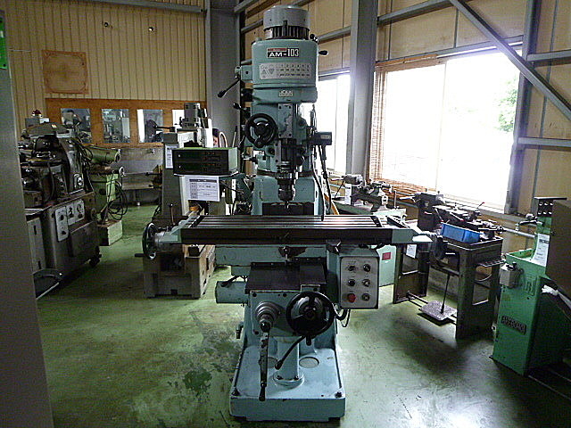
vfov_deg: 54.9
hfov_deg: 69.4
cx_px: 286
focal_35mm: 25
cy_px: 214
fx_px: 412
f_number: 2.8
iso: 400
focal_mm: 4.5
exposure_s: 1/10
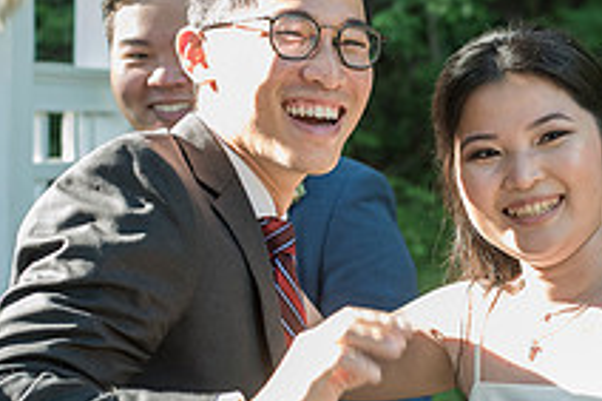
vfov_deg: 10.0
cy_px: 181
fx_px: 2289
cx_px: 449
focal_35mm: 137
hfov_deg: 14.9
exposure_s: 1/250
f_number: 4
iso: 1000
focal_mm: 50
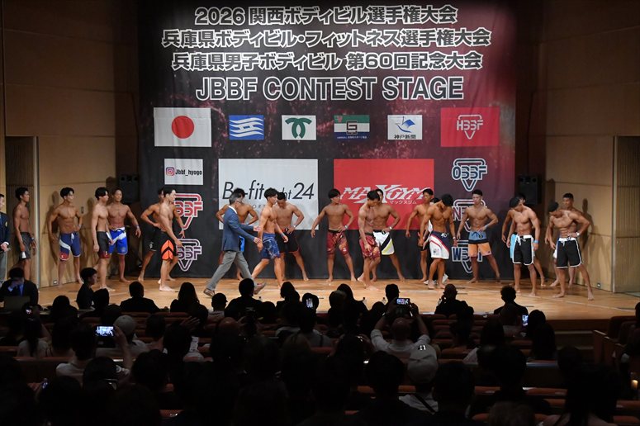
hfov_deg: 28.1
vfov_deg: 18.9
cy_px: 213
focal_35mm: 72
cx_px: 320
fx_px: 1279
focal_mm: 48
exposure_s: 1/400
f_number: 5.6
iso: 8000
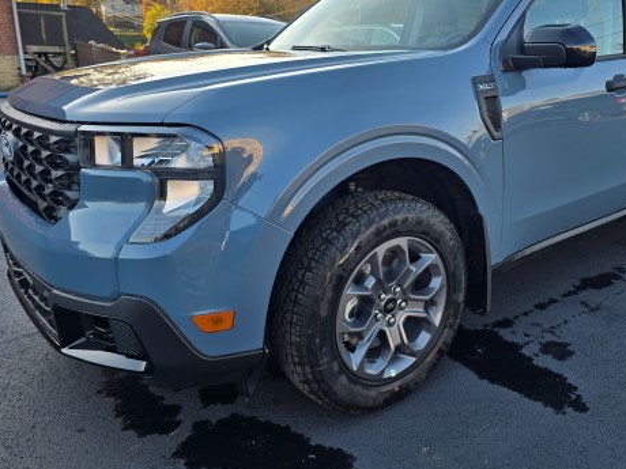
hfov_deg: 55.9
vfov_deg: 43.9
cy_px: 185
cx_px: 404
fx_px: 579
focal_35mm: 32
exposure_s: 1/330
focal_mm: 6.3
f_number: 1.7
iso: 12
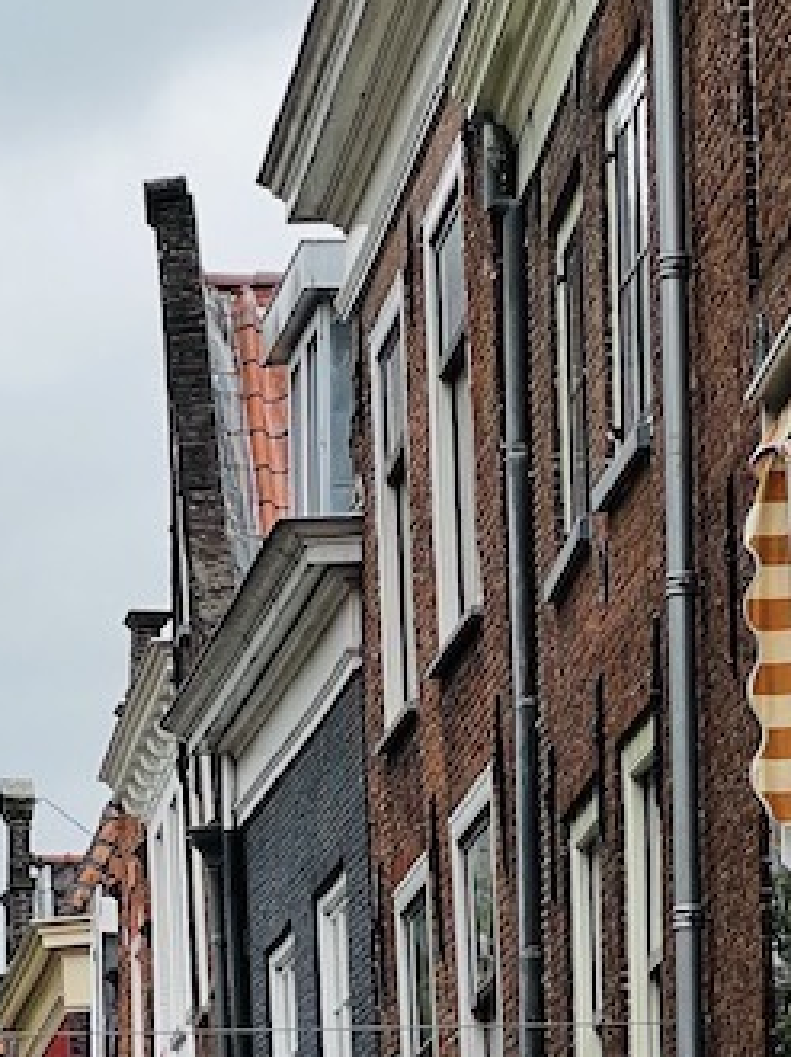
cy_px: 1461
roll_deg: +1.3
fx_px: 7291
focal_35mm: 239
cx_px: -234
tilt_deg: +2.6
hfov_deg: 6.2
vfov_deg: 8.2
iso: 32
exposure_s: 1/264
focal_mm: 9
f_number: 2.8
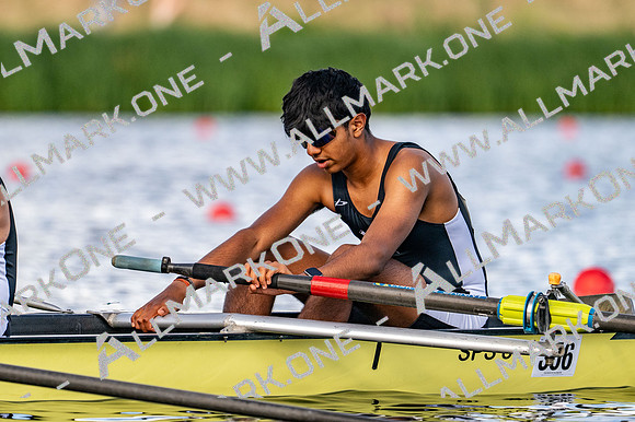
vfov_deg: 2.3
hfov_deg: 3.4
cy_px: 211
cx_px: 318
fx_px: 10577
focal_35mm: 600
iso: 500
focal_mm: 400
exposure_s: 1/2500
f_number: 4.5
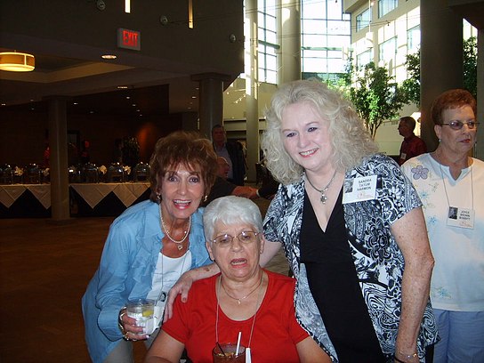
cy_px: 182
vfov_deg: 40.7
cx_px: 242
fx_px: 489
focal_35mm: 35
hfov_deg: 52.6
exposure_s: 1/45
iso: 100
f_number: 2.8
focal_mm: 5.8
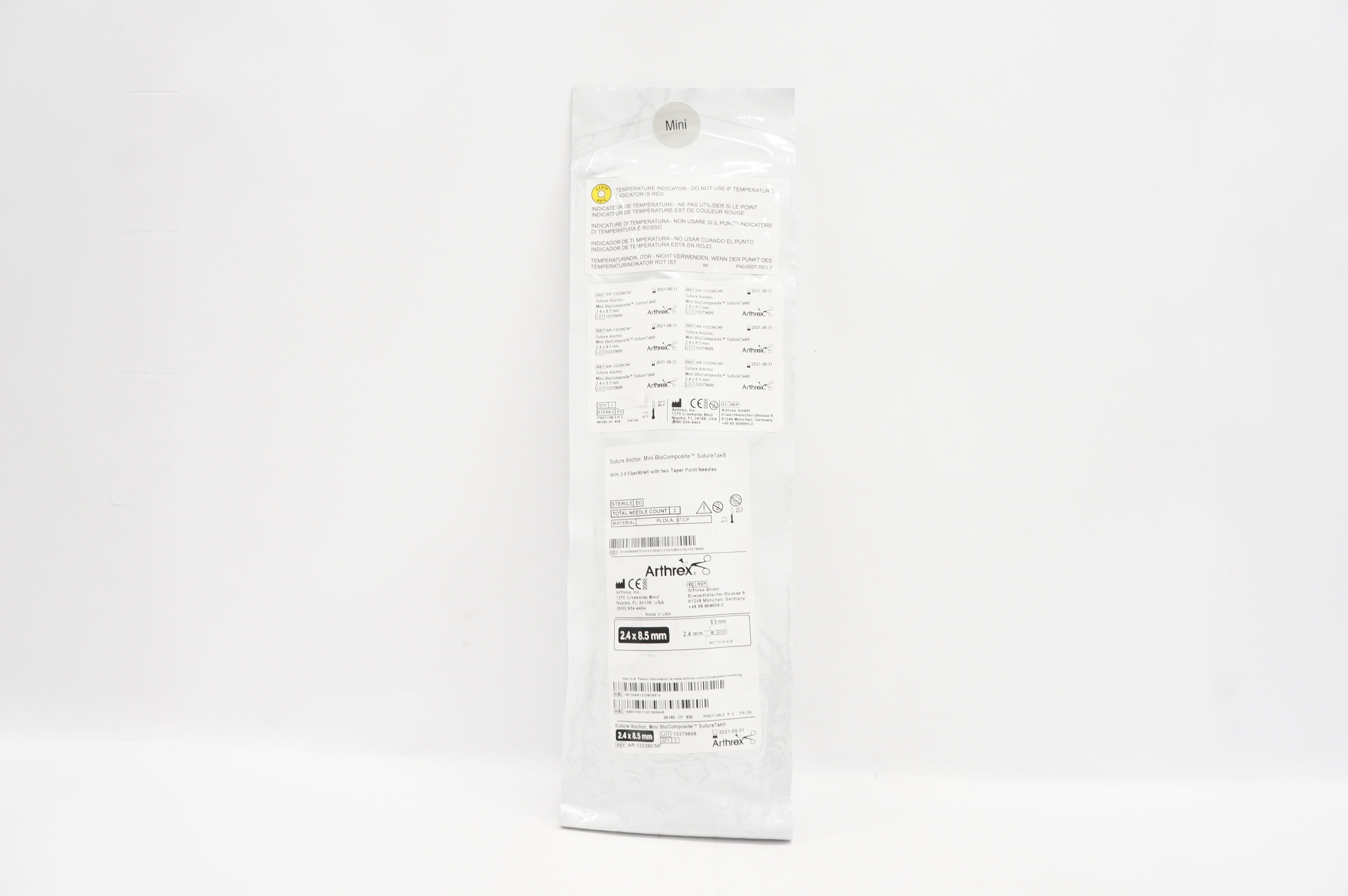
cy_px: 448
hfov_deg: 67.4
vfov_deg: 47.8
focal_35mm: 27
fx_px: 1010
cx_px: 674
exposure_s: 1/30
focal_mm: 18
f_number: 7.1
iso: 400
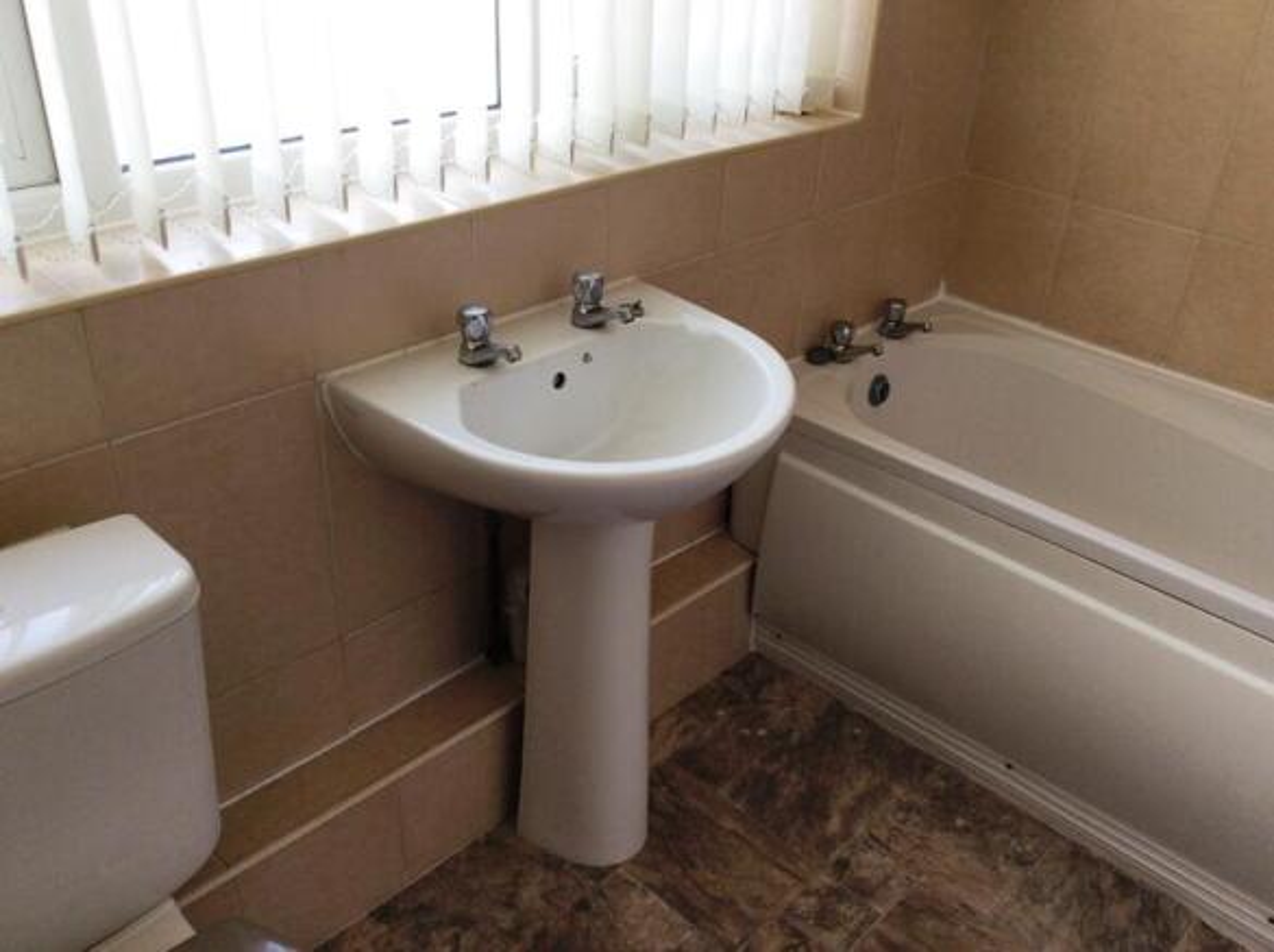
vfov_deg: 44.1
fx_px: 1176
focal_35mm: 32
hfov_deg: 56.9
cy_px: 476
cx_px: 637
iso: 32
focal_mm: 3.3
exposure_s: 1/103
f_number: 2.4
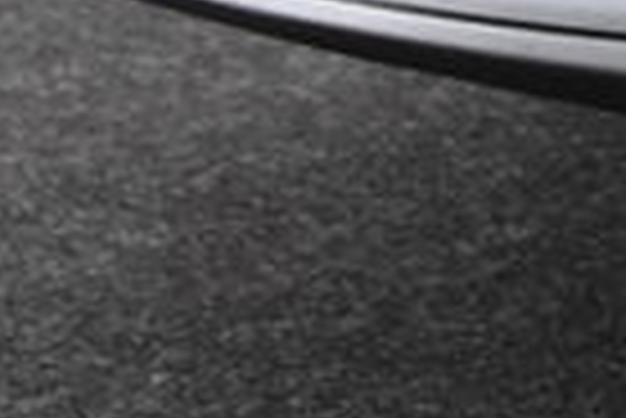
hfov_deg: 5.7
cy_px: -645
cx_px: 1824
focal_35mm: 342
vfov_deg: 4.0
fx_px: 5947
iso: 1600
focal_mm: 31
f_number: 4.5
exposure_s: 1/80
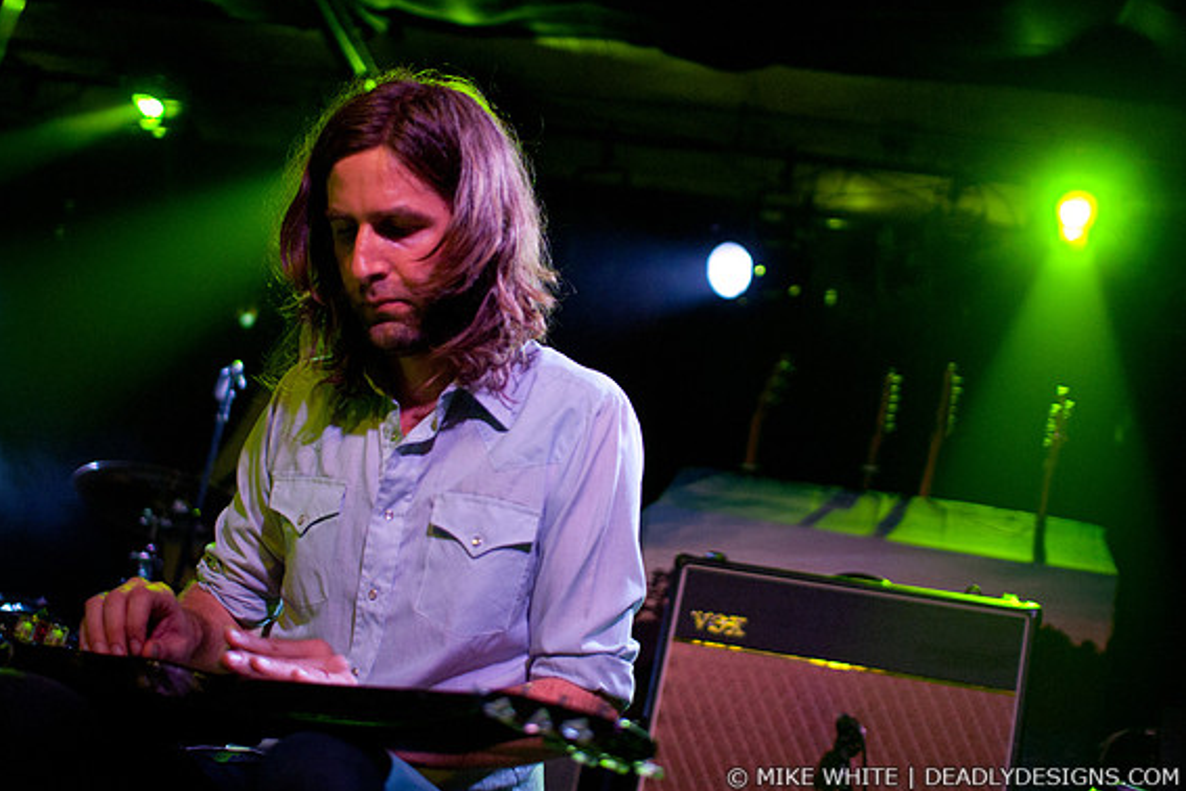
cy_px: 392
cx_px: 584
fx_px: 1515
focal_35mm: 46
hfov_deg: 42.7
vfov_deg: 29.2
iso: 1000
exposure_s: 1/60
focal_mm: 30
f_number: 1.4
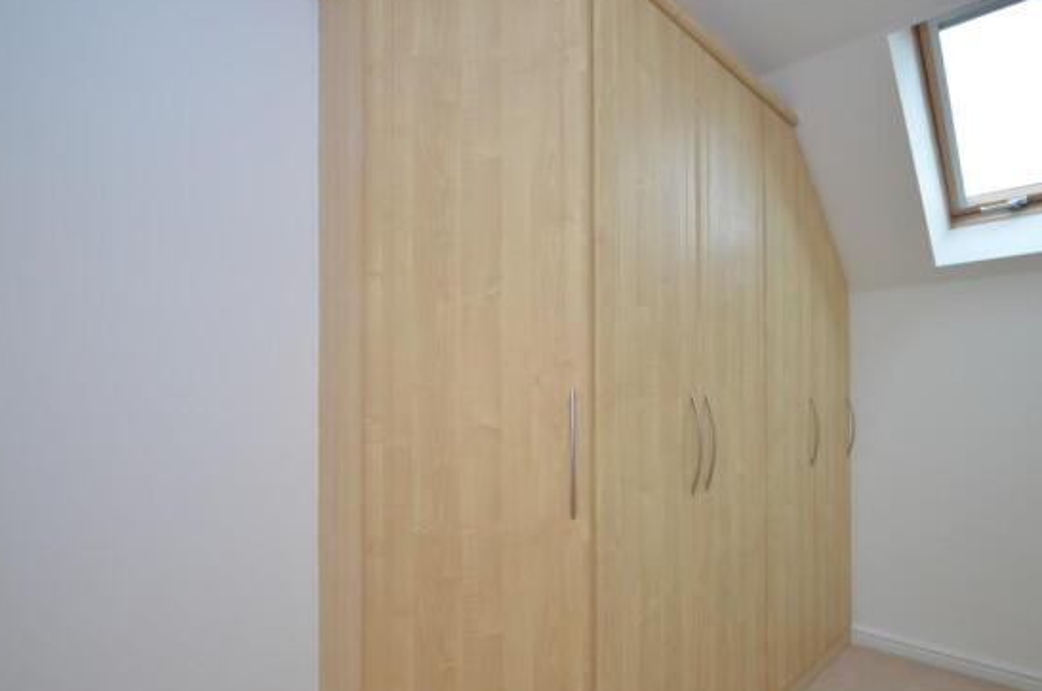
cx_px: 570
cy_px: 402
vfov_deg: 66.8
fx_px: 520
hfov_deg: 89.8
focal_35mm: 18
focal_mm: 10
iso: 560
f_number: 4
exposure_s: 1/60
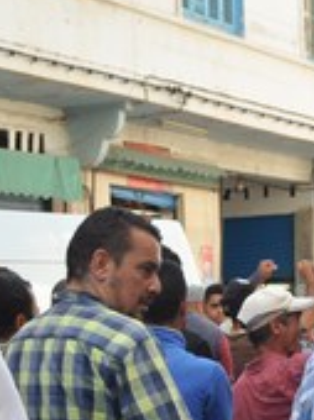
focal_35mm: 152
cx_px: 445
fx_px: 1843
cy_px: 510
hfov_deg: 9.5
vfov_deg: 12.7
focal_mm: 28
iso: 200
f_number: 6.3
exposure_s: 1/160
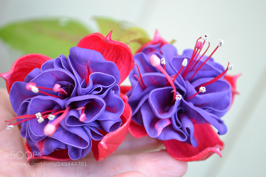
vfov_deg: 18.2
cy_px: 88
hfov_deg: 27.0
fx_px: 554
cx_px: 133
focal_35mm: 75
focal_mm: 50
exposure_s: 1/60
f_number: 5.6
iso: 400
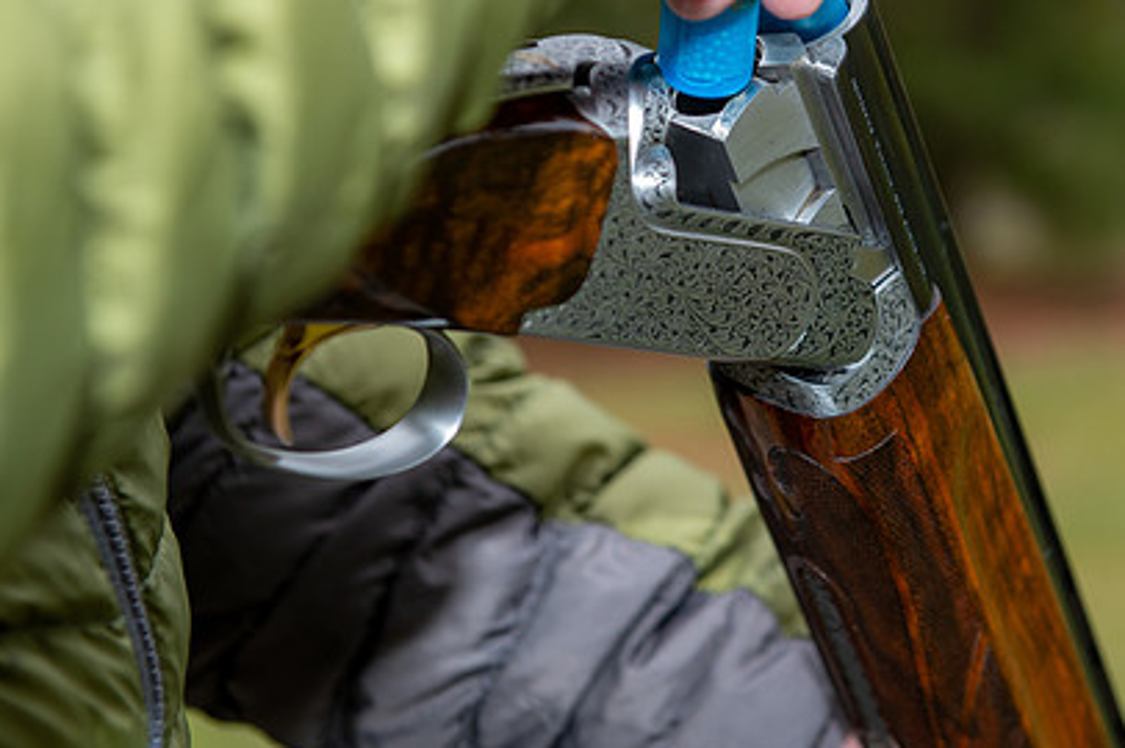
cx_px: 770
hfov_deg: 20.3
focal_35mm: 100
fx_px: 3122
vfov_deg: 13.6
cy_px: 255
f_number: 5
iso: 320
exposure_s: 1/250
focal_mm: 70
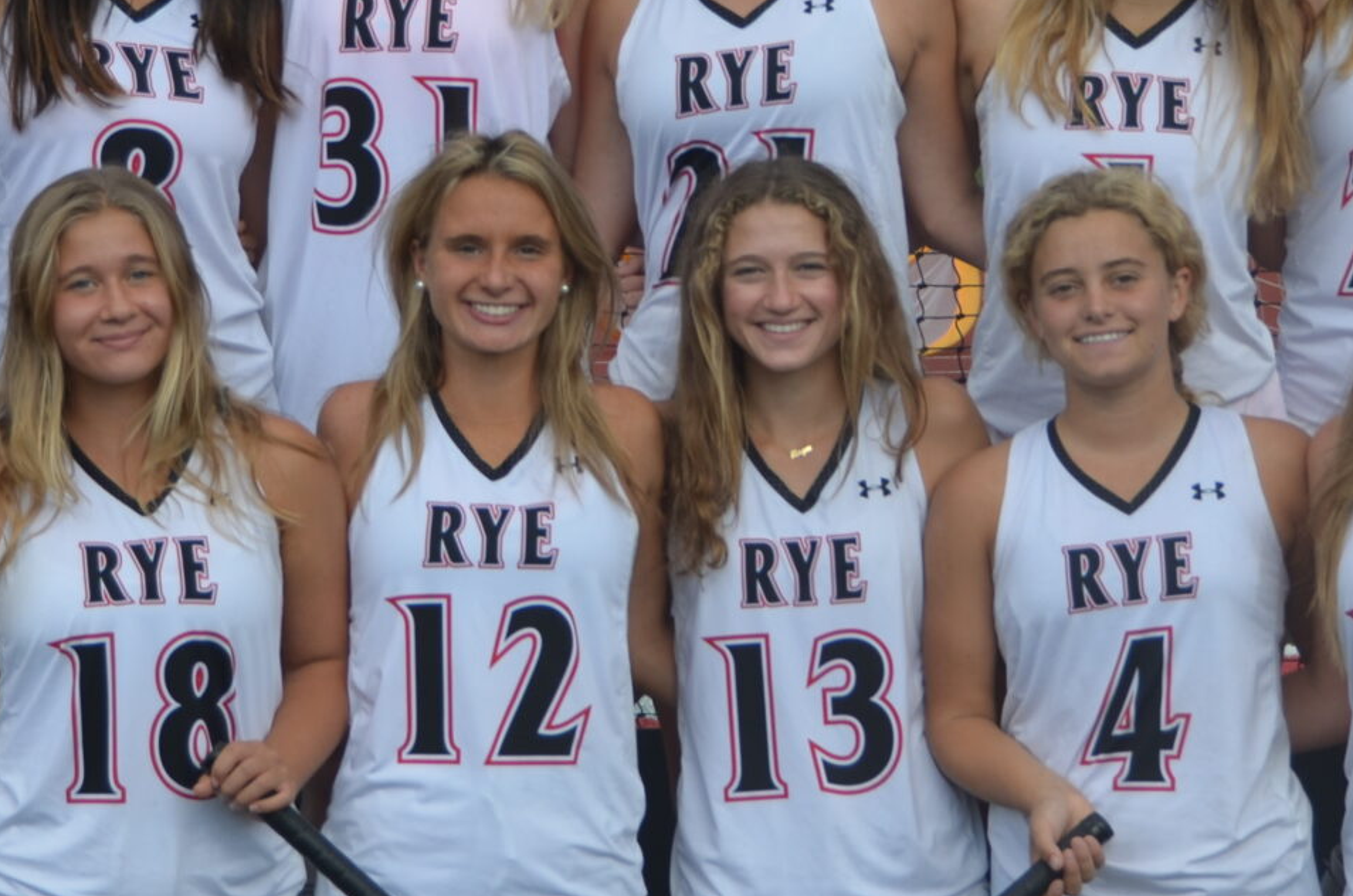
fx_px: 6339
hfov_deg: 12.2
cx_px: 698
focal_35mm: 169
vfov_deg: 8.1
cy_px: 244
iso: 110
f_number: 4.5
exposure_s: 1/500
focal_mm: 42
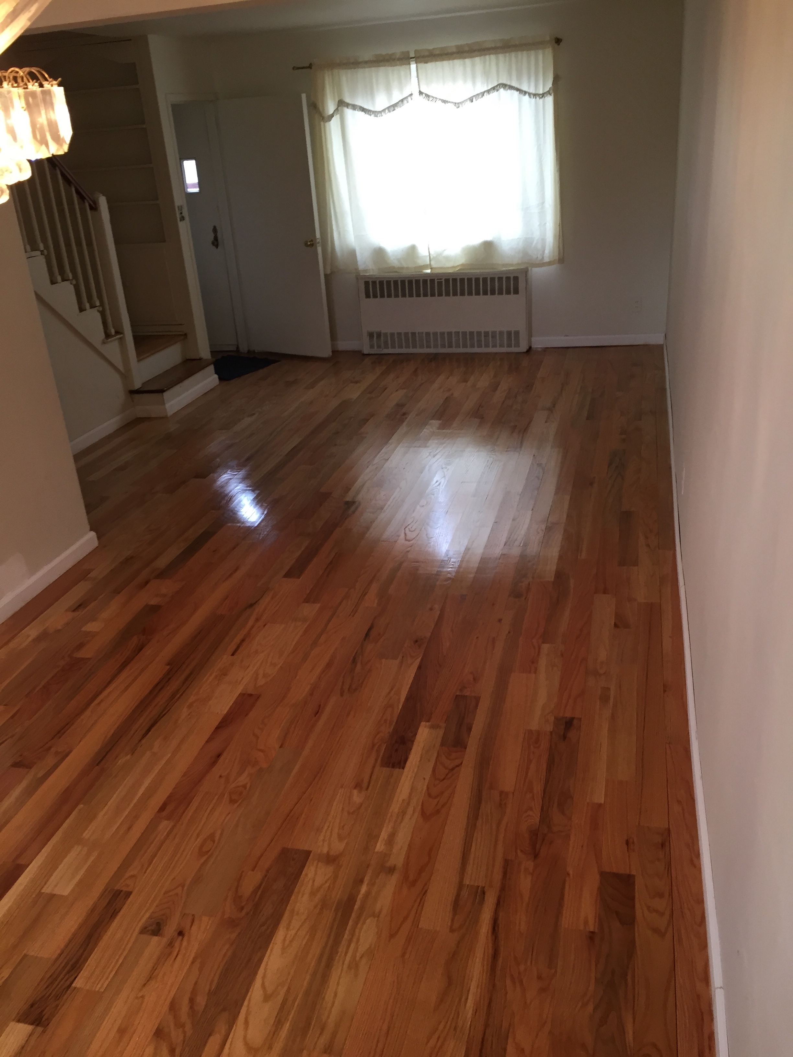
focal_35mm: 29
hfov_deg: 48.2
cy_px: 528
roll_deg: +4.1
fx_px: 886
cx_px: 396
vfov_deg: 61.7
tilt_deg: -22.3
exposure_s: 1/30
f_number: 2.2
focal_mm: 4.15
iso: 80
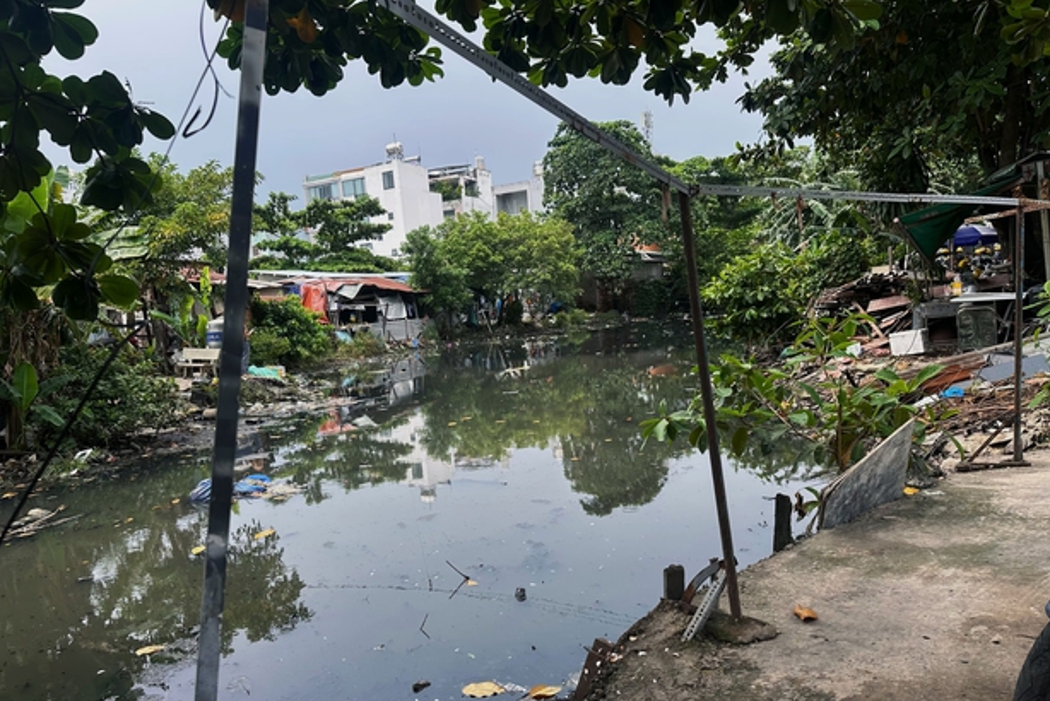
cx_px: 504
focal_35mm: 26
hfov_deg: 69.3
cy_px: 404
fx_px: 759
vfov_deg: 49.4
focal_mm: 6.86
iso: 80
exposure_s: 1/685
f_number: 1.78
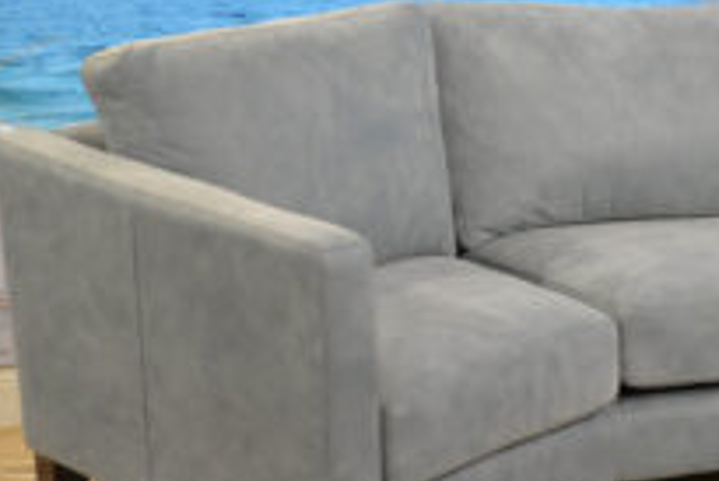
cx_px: 668
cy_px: 246
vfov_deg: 14.9
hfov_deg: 21.6
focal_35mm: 92
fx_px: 1839
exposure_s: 1/100
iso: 3200
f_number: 5
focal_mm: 42
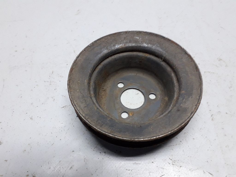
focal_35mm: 27
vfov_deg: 51.4
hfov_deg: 65.3
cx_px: 118
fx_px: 184
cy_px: 88
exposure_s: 1/25
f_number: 1.9
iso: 160
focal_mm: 3.6
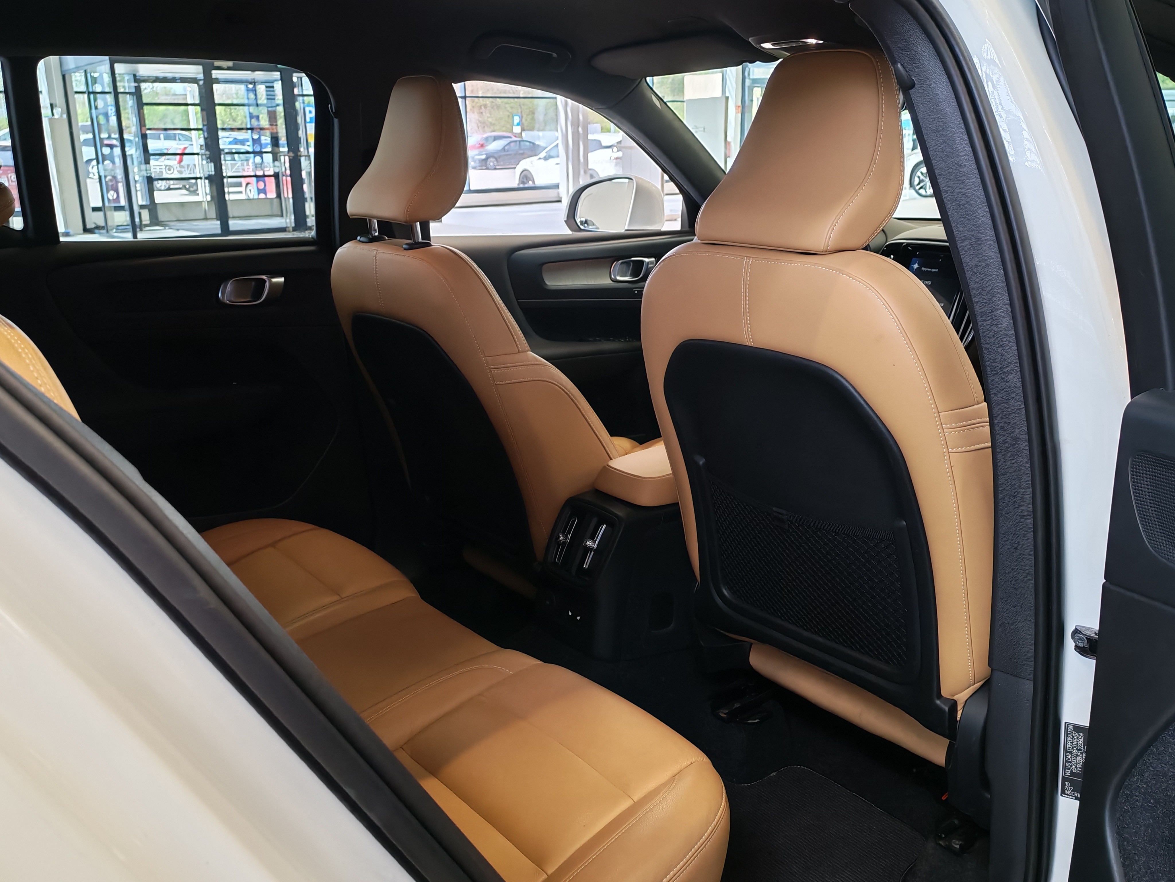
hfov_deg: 56.8
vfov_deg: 44.2
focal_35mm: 32
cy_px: 441
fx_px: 1086
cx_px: 588
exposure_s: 1/100
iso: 375
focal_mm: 6.12
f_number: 1.9
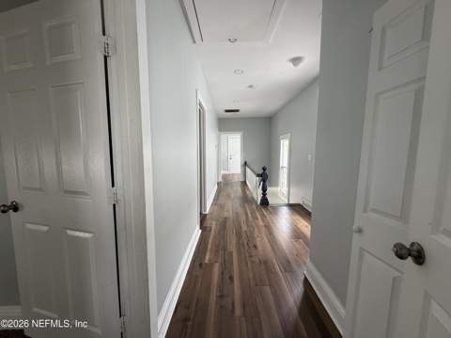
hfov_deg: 102.1
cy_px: 169
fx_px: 182
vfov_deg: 85.6
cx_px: 226
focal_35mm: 14
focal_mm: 2.22
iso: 250
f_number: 2.2
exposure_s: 1/121
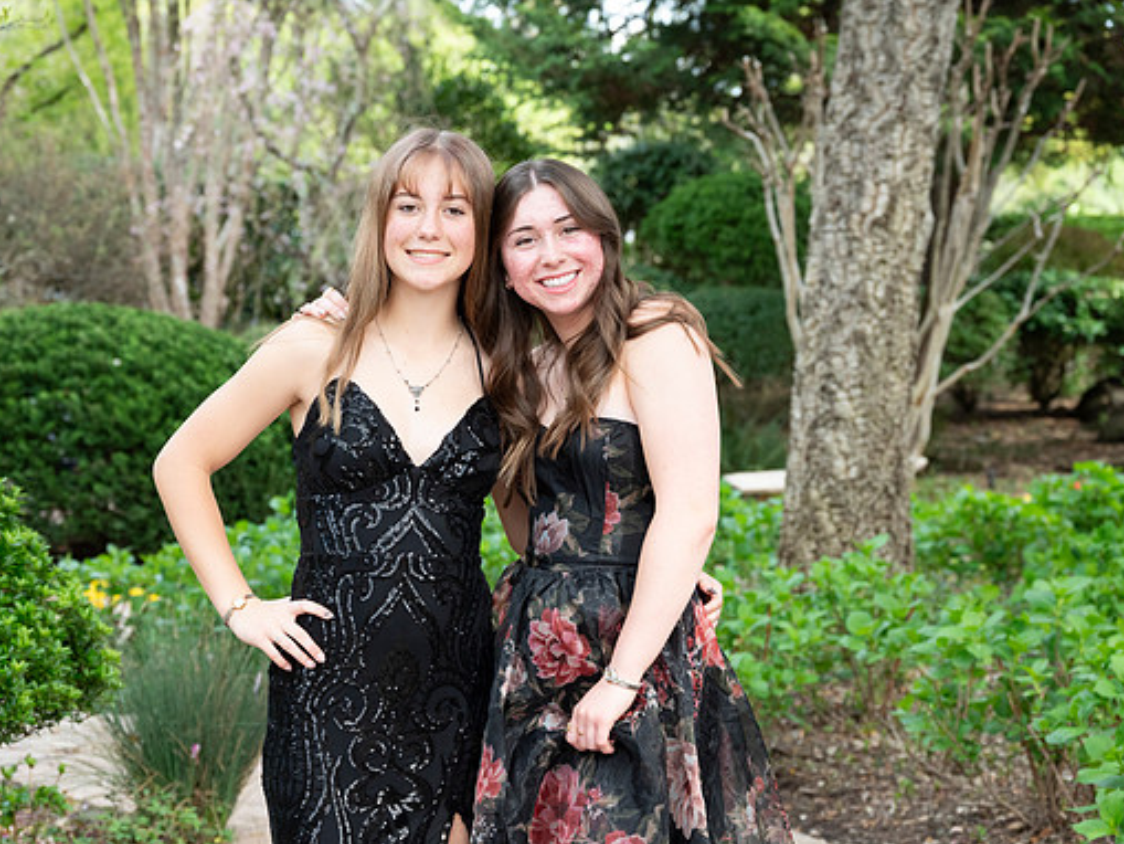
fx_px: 2988
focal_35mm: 92
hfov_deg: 21.3
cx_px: 554
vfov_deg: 16.1
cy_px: 425
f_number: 7.1
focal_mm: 84
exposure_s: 1/400
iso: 1250
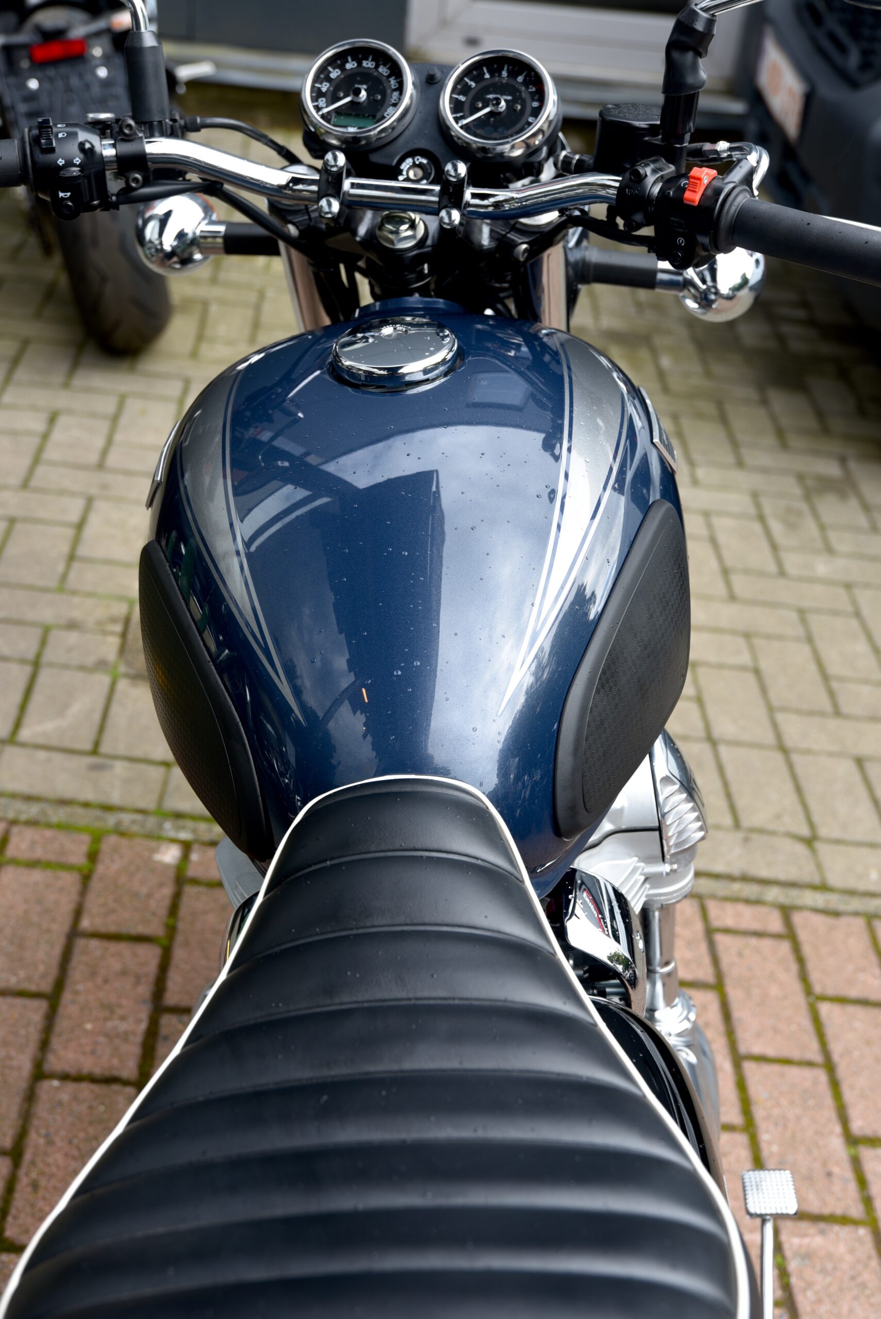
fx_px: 1834
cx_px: 440
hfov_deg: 27.0
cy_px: 660
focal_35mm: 50
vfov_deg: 39.6
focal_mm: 50
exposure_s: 1/100
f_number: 5
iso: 100
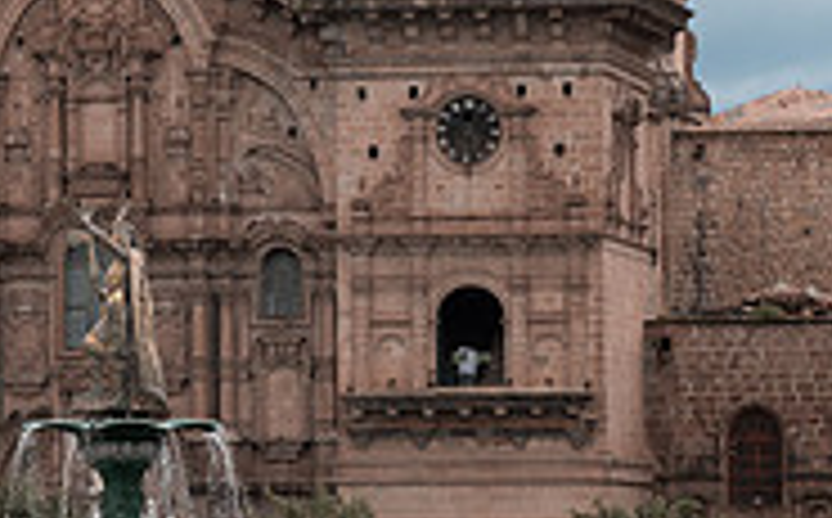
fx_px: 6792
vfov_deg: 4.4
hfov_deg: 7.0
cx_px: 715
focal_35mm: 300
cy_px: 169
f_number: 10
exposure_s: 1/125
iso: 160
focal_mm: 92
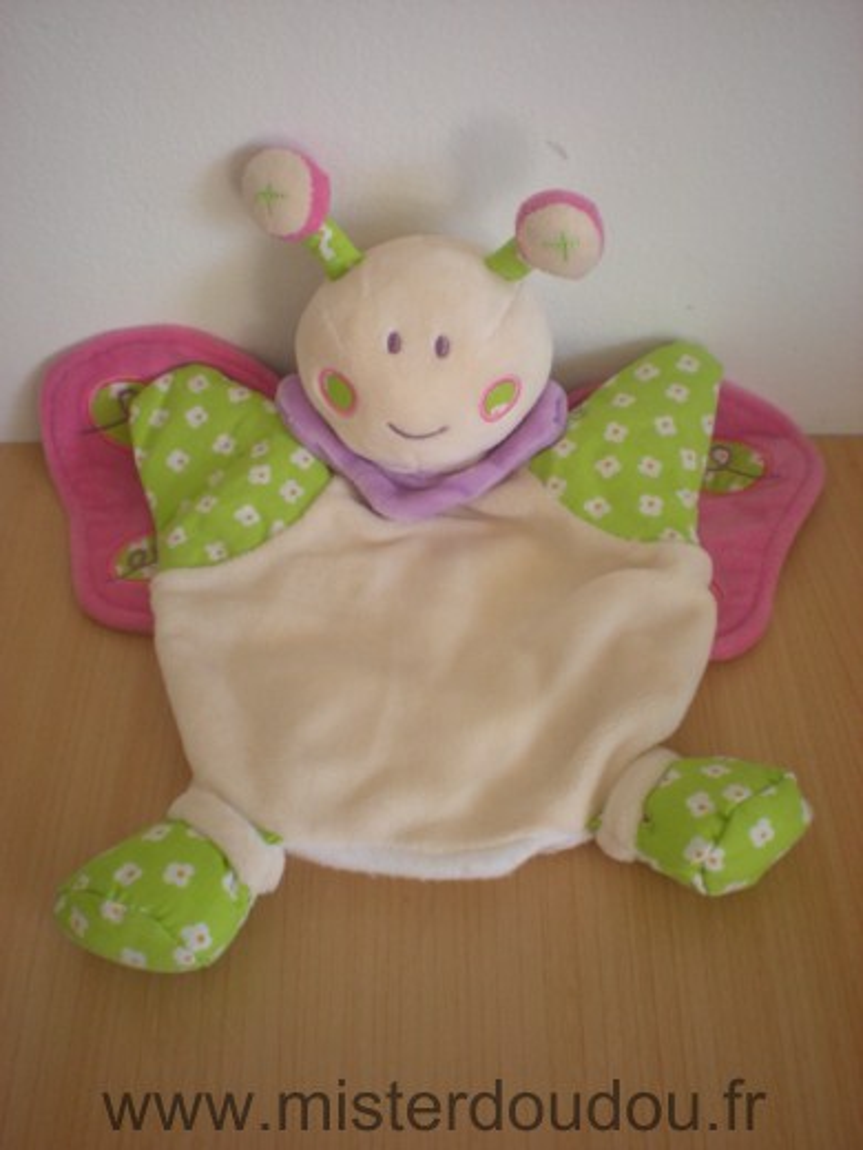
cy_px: 575
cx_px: 432
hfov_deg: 37.7
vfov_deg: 49.0
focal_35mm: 38
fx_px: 1263
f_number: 3.1
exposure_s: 1/53
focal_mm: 6.3
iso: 132
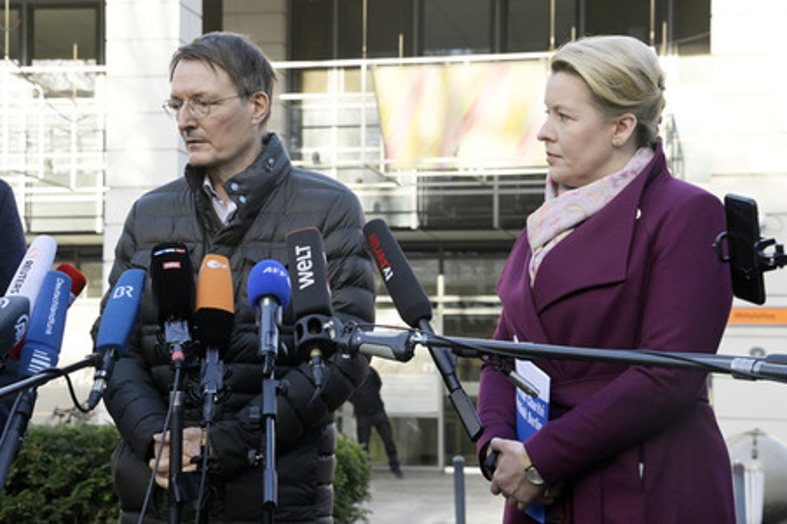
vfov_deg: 17.5
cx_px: 394
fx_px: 1704
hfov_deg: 26.0
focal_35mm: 78
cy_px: 262
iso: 4000
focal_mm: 78
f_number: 8
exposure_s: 1/1000
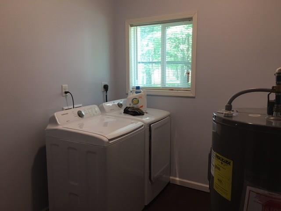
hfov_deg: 61.7
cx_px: 140
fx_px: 235
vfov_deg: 48.2
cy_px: 106
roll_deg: -0.2
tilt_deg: -8.2
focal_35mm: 29
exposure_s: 1/15
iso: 40
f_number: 2.2
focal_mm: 4.15
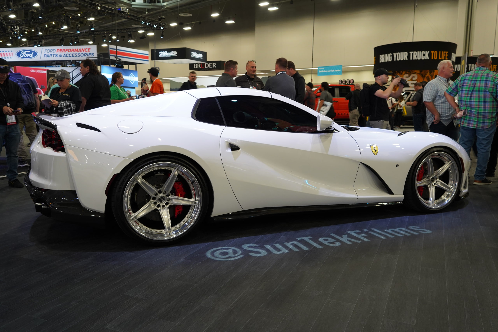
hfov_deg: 61.9
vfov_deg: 43.6
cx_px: 249
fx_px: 415
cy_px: 166
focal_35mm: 30
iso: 1000
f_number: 5.6
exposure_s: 1/30
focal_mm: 30
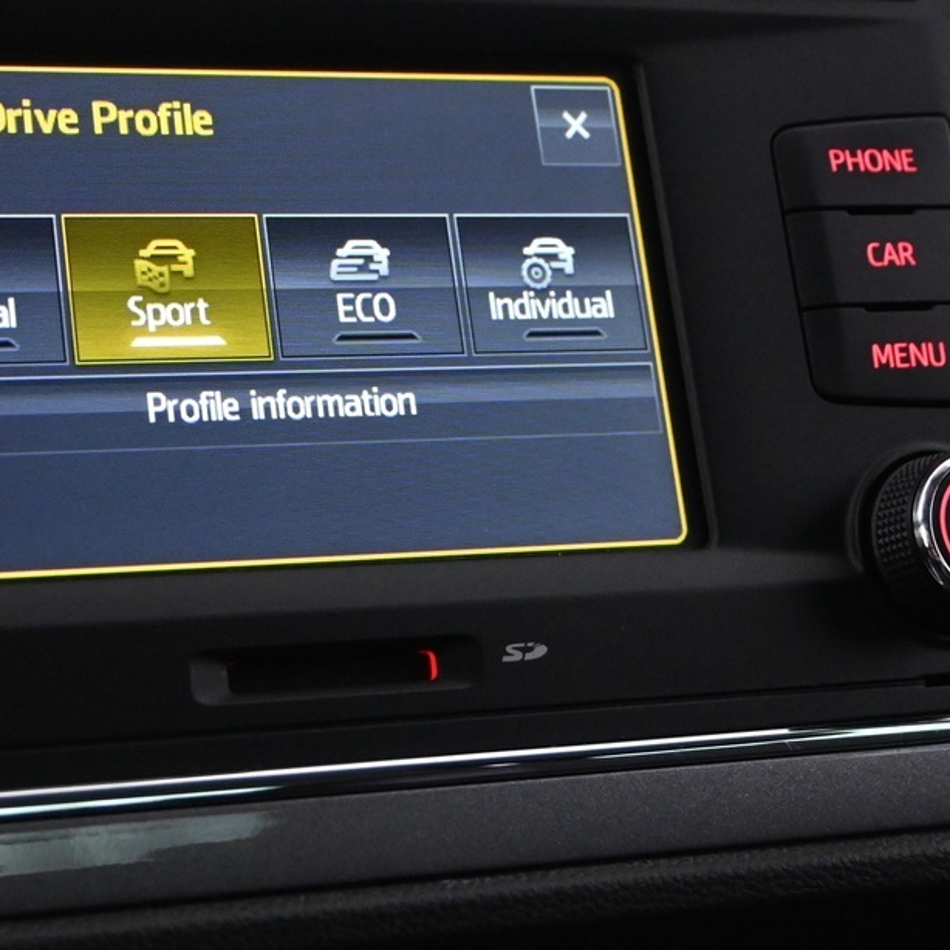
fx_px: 2350
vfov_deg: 22.8
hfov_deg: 22.5
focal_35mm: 76
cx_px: 172
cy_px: 364
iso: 3200
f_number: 4
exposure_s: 1/40
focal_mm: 22.5
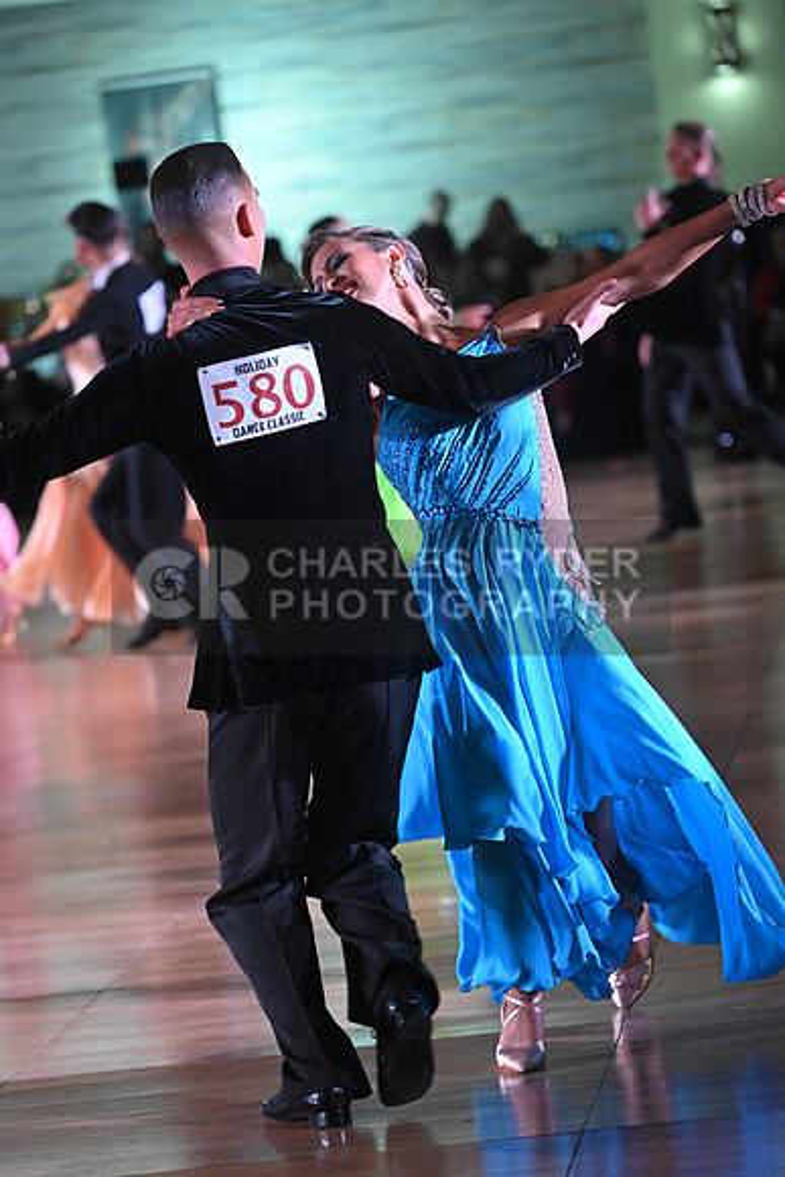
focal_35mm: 160
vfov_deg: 12.8
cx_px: 392
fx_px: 5230
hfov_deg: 8.6
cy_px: 588
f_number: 5
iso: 5000
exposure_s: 1/400
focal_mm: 160
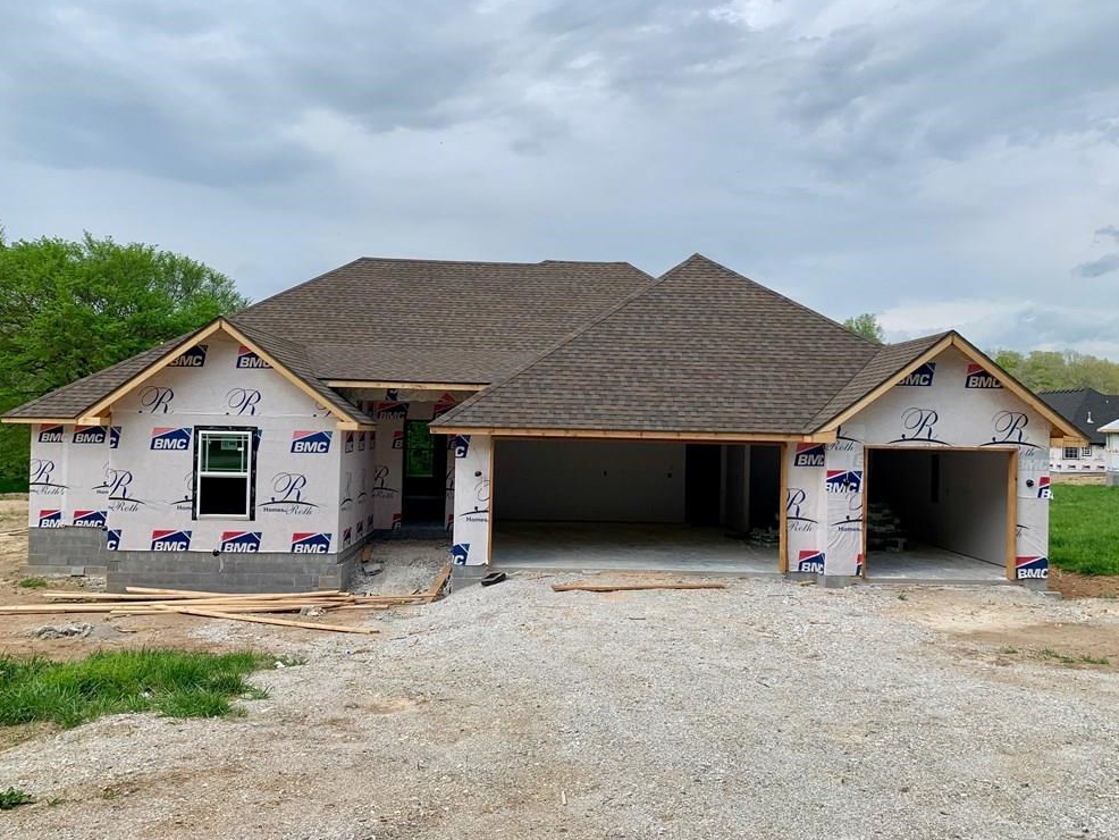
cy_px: 423
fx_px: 873
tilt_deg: +0.1
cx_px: 555
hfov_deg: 65.3
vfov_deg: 51.4
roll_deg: -1.5
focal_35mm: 27
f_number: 1.8
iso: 25
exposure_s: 1/2833
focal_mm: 4.25
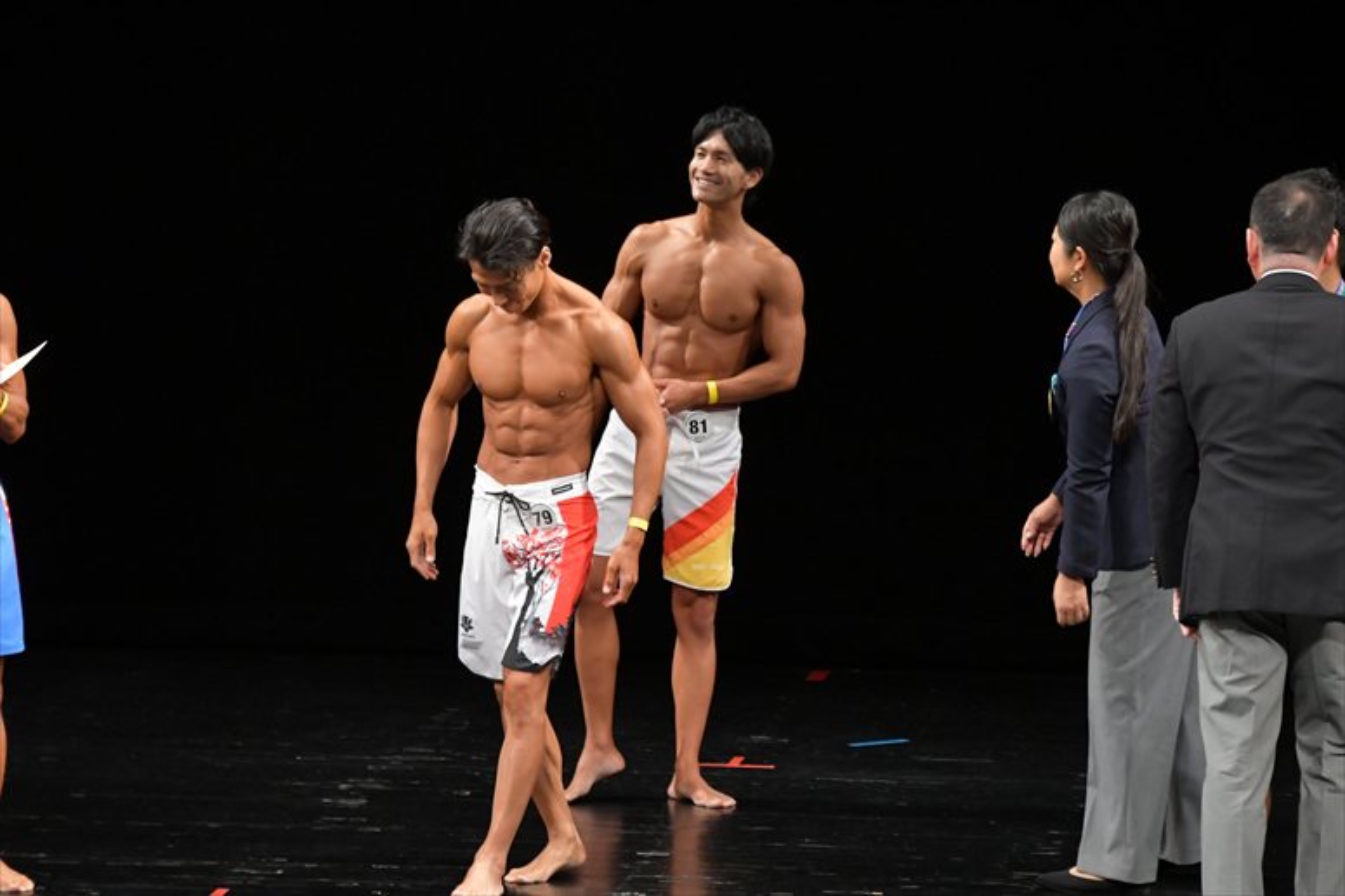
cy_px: 448
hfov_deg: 7.6
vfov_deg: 5.1
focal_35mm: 270
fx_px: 10083
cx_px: 672
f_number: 5.6
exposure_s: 1/400
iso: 3200
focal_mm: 180
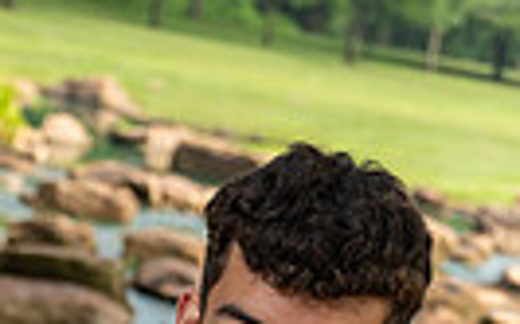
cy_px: 835
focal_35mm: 141
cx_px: 180
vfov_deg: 8.3
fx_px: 1997
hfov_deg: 14.8
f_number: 4
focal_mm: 41
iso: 125
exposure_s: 1/250
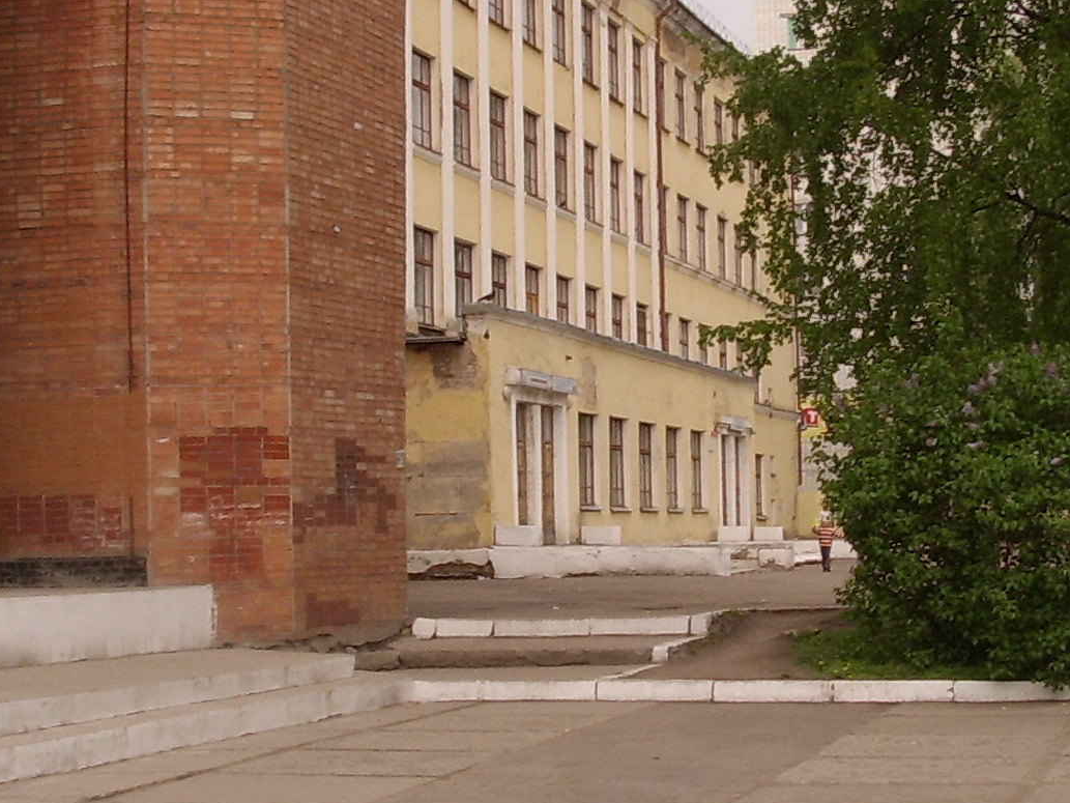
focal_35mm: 66
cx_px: 508
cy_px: 350
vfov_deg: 22.2
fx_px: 2040
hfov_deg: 29.4
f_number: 4.1
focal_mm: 5.8
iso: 71
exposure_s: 1/420
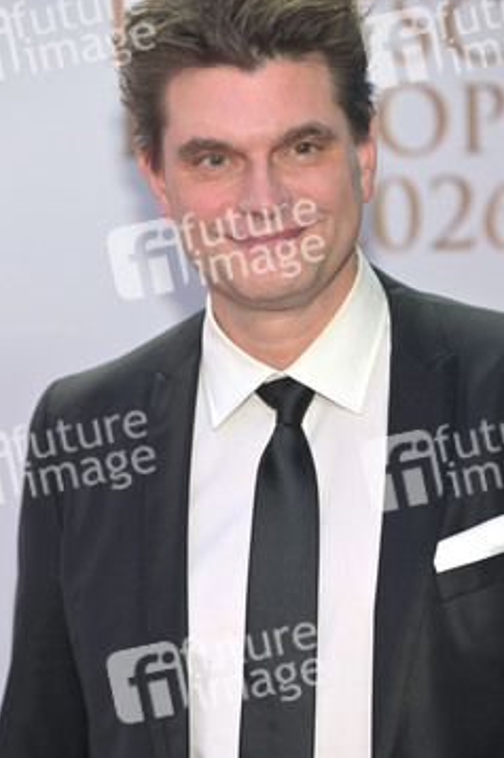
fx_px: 3177
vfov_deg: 13.6
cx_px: 277
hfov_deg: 9.1
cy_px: 356
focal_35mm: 151
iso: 800
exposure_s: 1/400
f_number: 4.5
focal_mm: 135
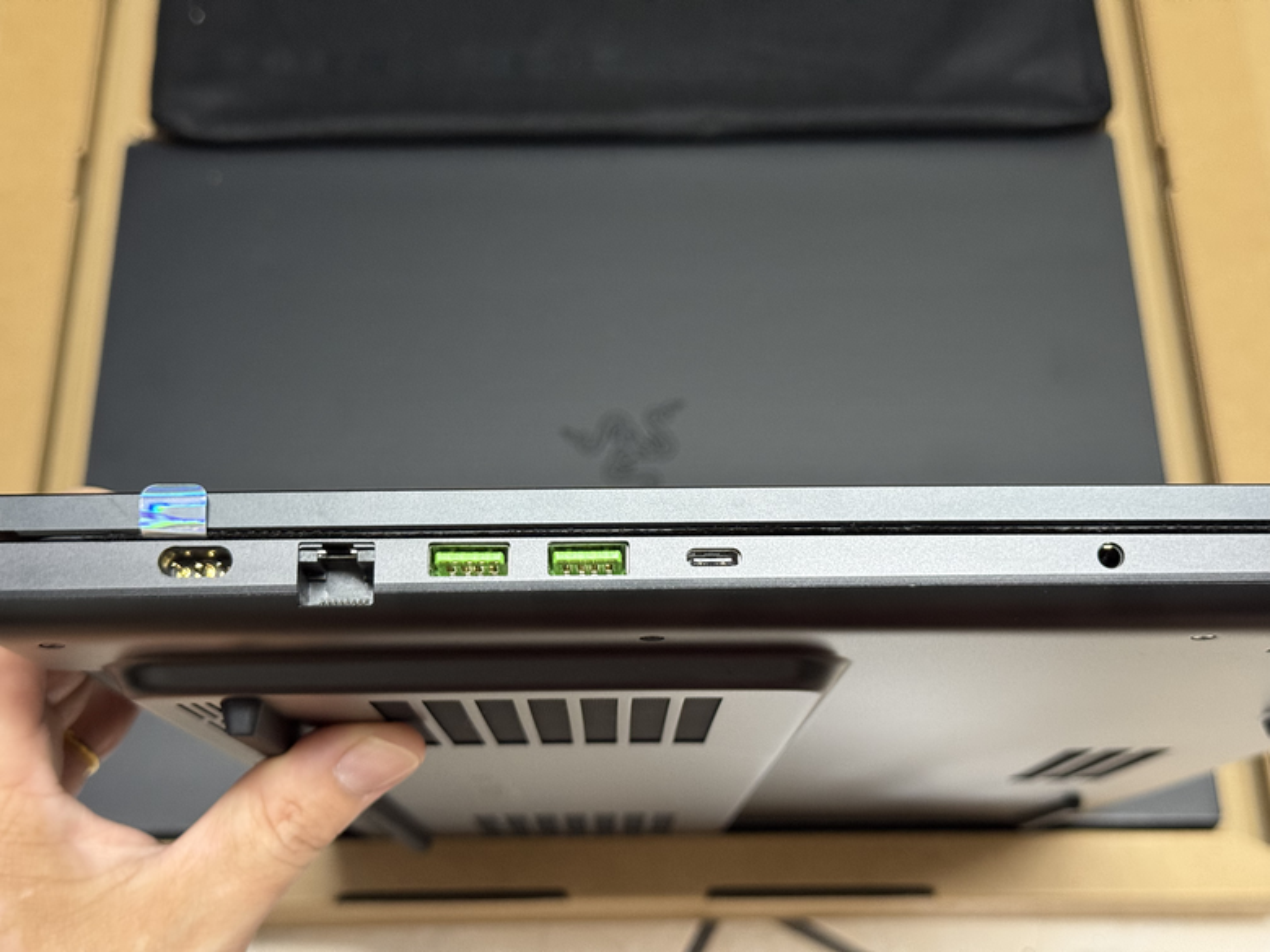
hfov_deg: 39.7
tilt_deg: -63.4
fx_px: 1761
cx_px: 635
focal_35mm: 48
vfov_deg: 30.3
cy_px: 476
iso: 320
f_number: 1.78
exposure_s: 1/40
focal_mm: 6.76
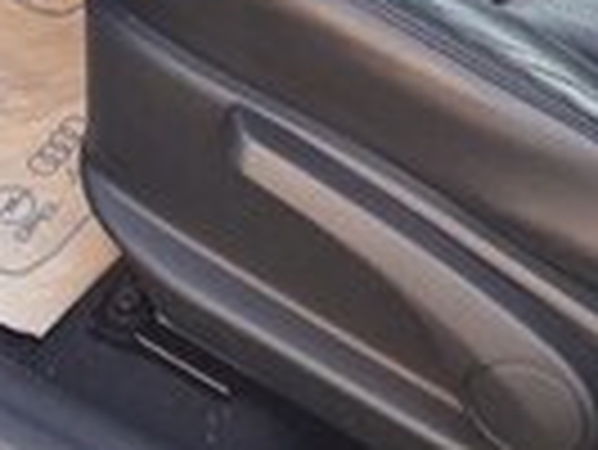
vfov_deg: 10.2
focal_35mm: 139
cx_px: 0
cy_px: -322
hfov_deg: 14.0
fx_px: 2403
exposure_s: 1/33
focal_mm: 3.7
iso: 64
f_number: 1.9
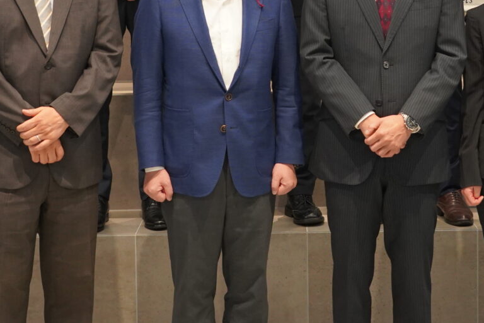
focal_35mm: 95
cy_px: 53
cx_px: 323
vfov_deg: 14.3
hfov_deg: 21.4
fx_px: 1277
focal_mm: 38
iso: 2500
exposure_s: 1/160
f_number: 4
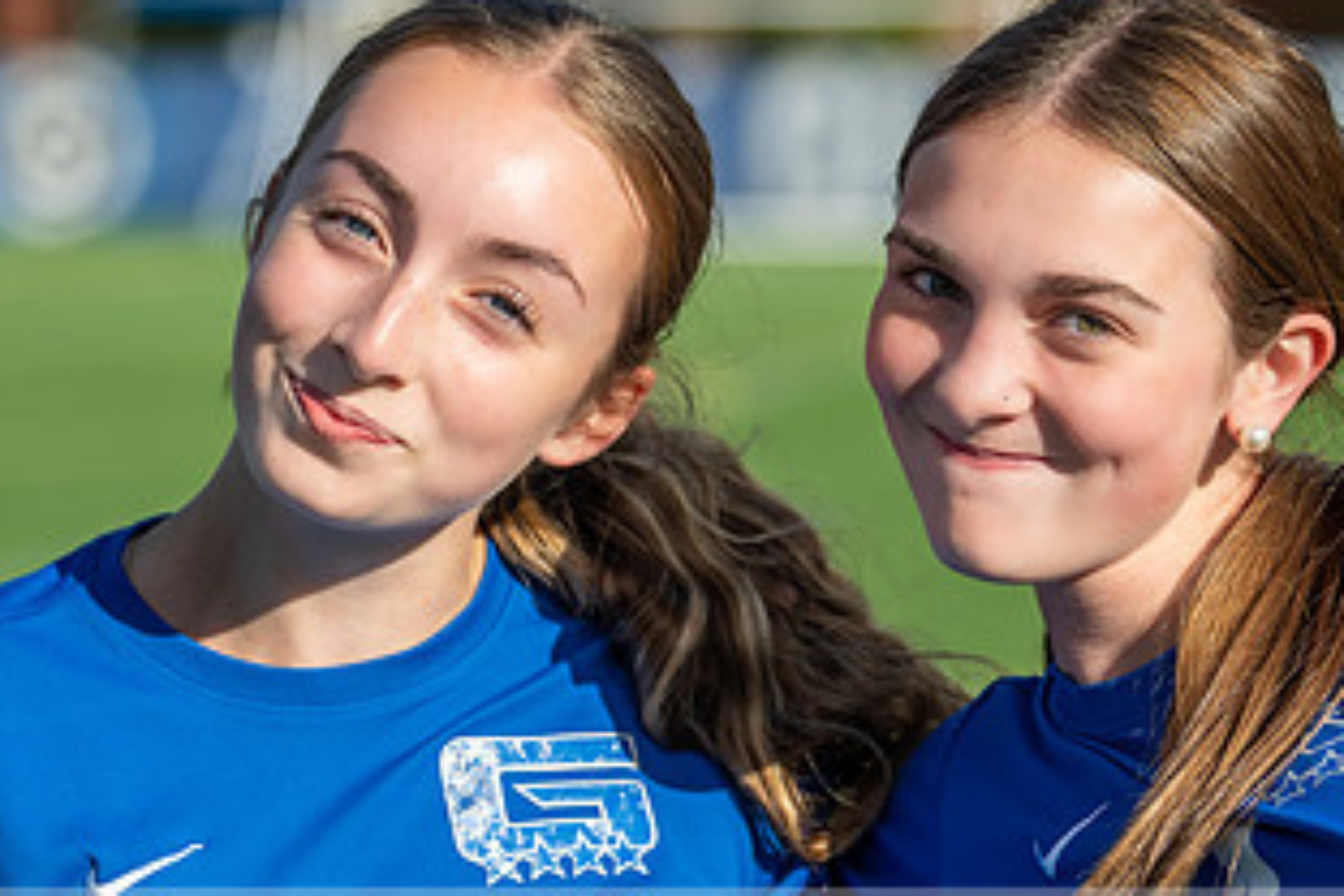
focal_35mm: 211
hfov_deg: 9.8
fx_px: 7877
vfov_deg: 6.5
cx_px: 629
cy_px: 825
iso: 64
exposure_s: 1/1000
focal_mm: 92
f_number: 2.8
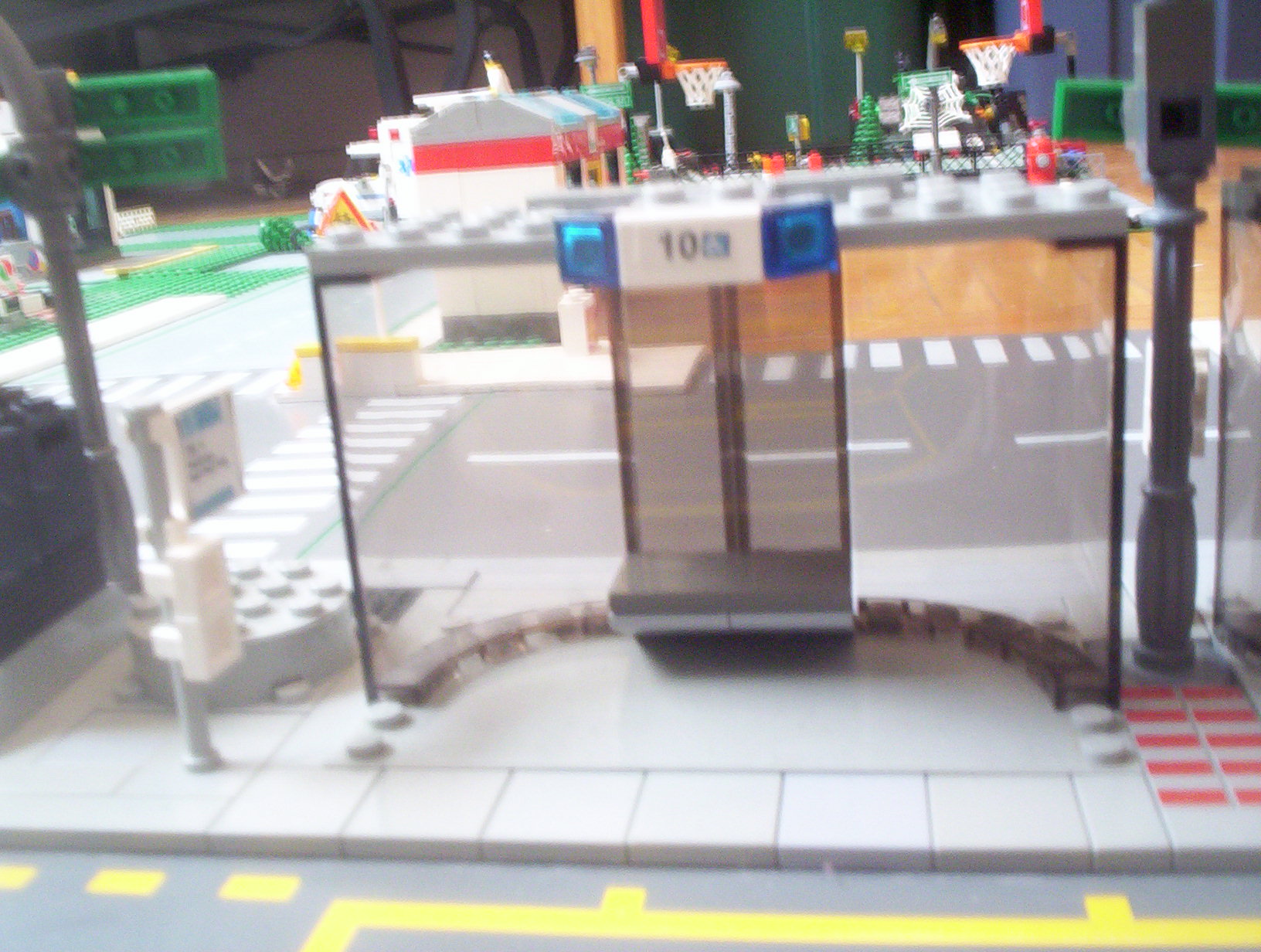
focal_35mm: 38
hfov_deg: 48.9
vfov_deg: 37.9
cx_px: 630
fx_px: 1388
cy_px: 476
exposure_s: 1/7.01
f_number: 4.5
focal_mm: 4.99
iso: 200
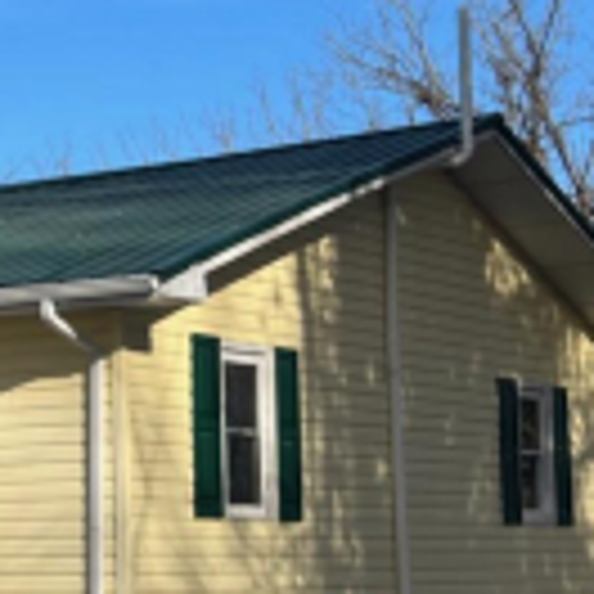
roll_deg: +1.9
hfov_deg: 14.1
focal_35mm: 116
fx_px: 2252
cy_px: 423
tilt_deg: +3.2
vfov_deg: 15.0
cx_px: -304
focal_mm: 5.7
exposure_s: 1/3968
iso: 50
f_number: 1.5
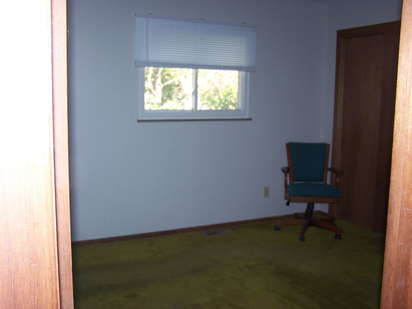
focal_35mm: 38
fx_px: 452
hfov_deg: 49.0
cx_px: 206
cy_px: 154
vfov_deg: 37.7
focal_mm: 6.3
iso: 140
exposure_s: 1/60
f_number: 2.8
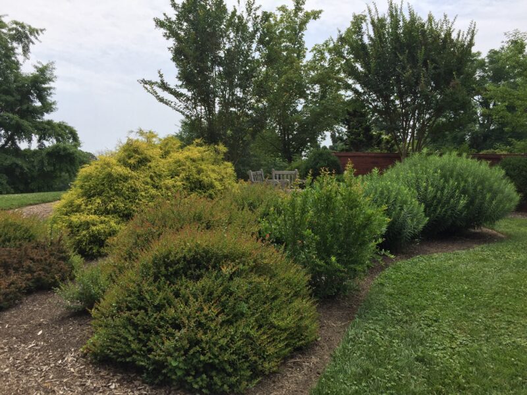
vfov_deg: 48.2
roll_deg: -1.1
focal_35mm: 29
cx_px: 264
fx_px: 442
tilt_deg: -3.4
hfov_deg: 61.7
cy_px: 198
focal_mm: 4.15
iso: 32
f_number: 2.2
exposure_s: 1/1522
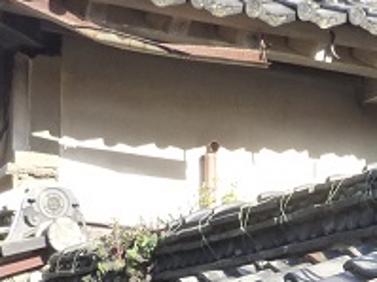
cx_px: 339
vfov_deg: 13.9
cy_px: 336
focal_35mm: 103
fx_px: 1121
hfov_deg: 18.8
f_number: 4
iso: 125
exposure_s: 1/160
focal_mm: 4.5
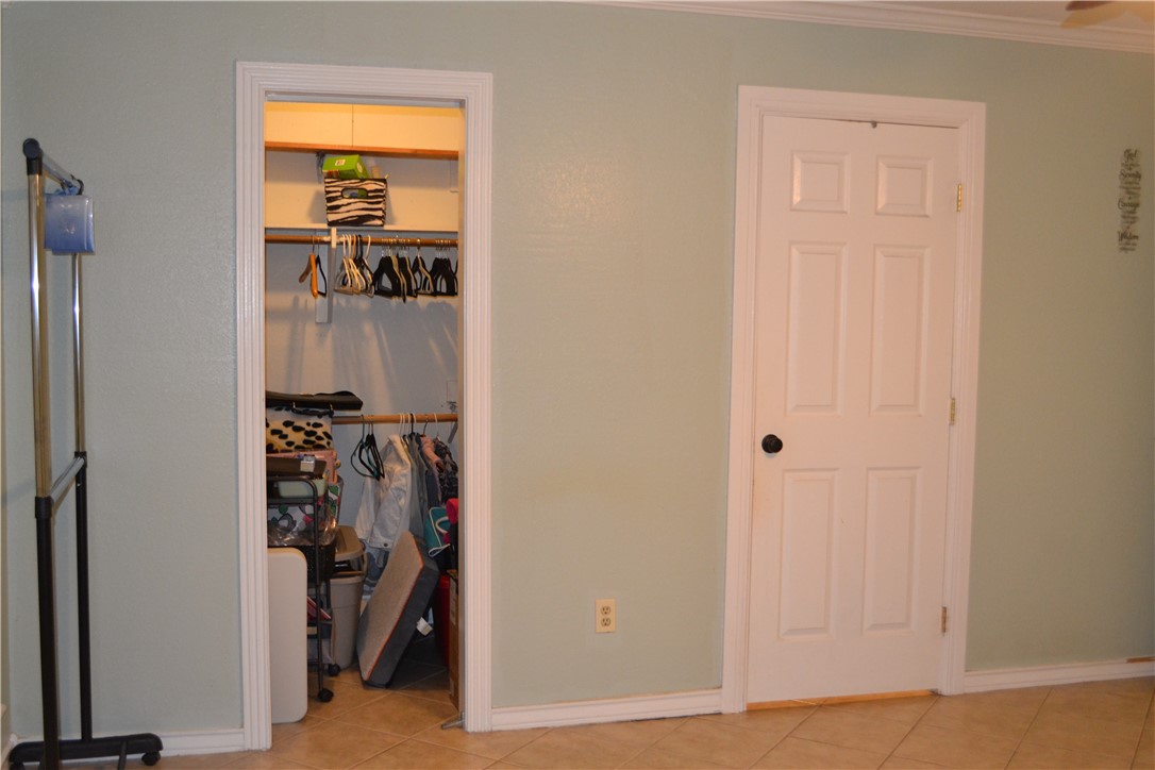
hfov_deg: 53.1
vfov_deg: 36.9
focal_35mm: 36
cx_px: 578
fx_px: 1155
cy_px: 385
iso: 1400
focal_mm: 24
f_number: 4
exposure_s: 1/60
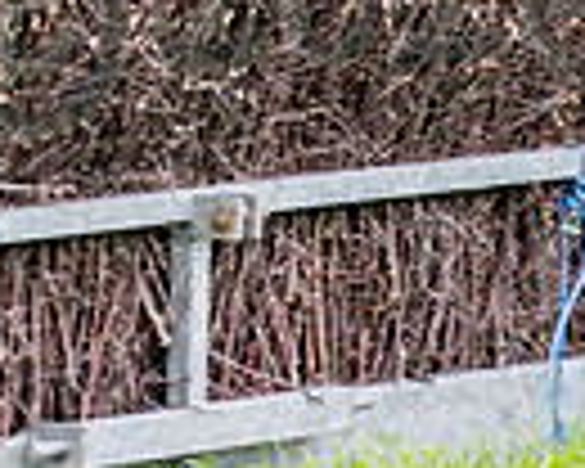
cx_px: -574
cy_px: -674
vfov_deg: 3.1
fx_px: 8588
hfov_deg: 3.9
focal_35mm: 496
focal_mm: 70
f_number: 4
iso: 400
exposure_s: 1/1600
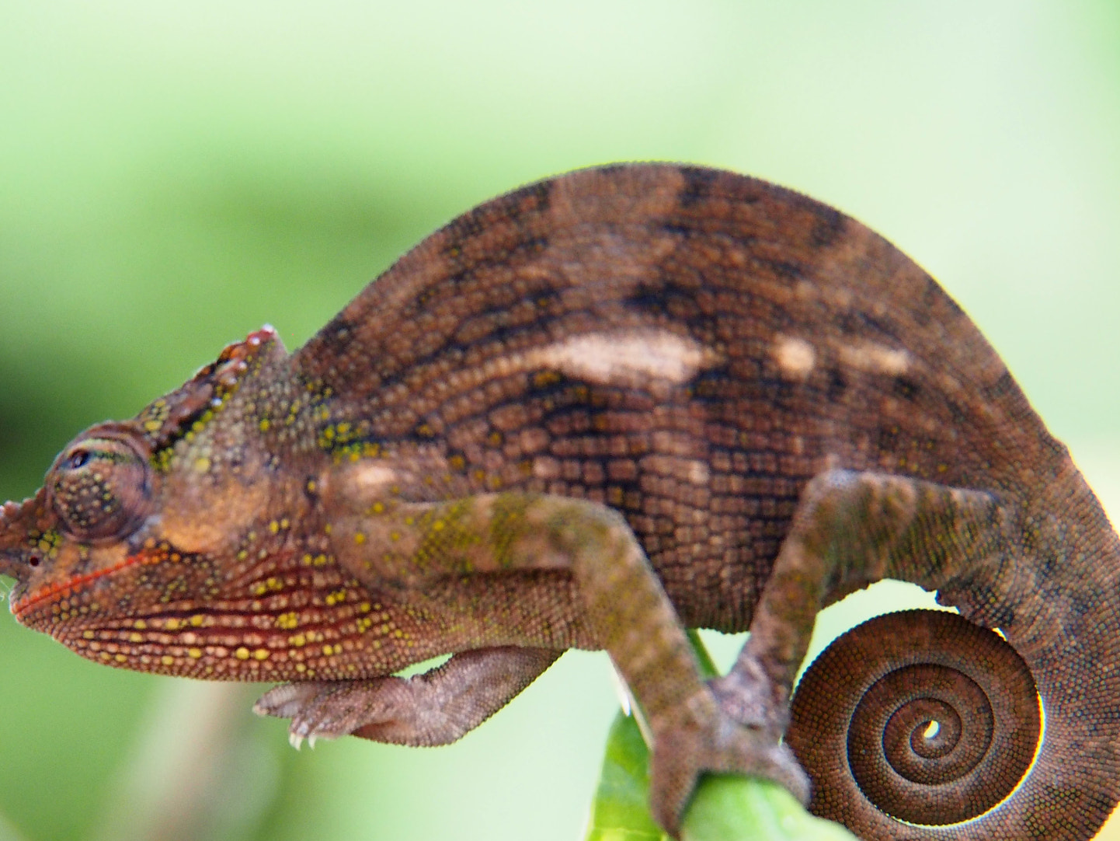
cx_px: 429
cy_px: 529
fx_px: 9190
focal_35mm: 284
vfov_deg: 5.2
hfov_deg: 7.0
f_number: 5.6
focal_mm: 100
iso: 1600
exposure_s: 1/100
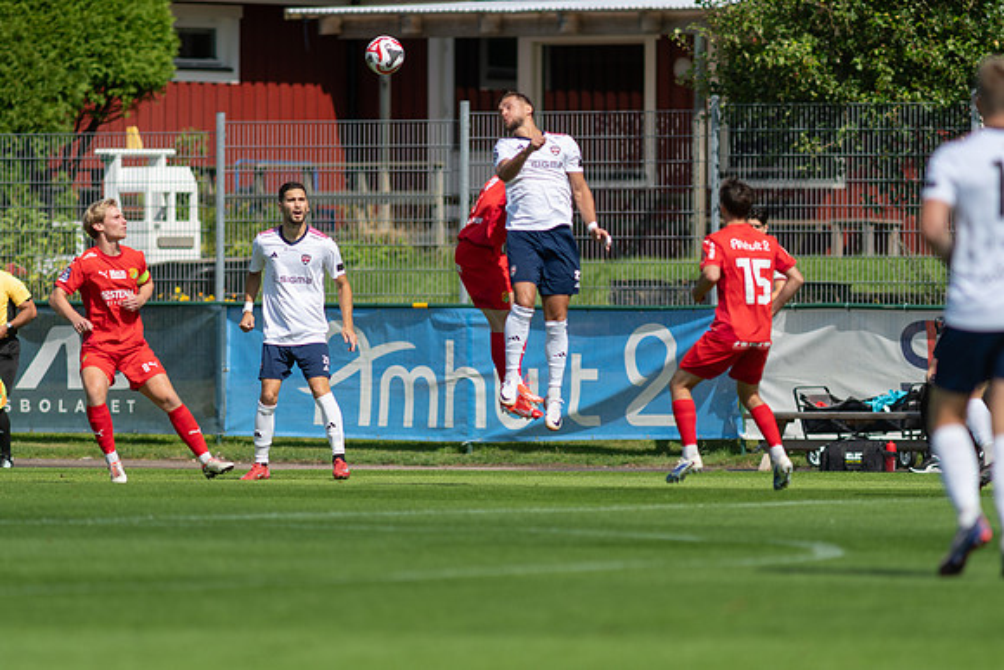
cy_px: 335
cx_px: 502
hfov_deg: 4.6
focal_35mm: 450
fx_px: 12552
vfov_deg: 3.1
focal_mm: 300
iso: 100
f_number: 3.2
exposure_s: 1/2500
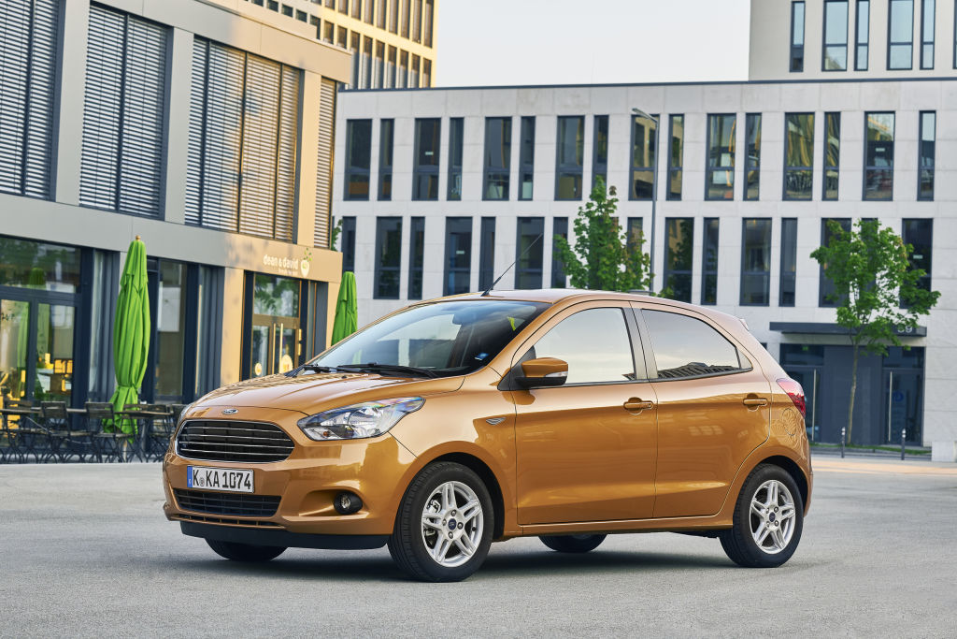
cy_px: 320
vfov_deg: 16.1
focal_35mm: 85
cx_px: 478
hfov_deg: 23.9
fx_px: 2260
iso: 100
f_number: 8
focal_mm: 85
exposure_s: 1/10
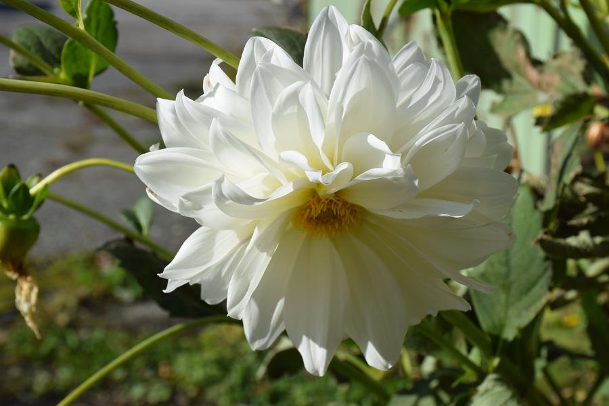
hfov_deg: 28.1
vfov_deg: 18.9
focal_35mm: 72
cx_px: 304
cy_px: 203
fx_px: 1218
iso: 200
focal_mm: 48
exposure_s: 1/400
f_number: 10
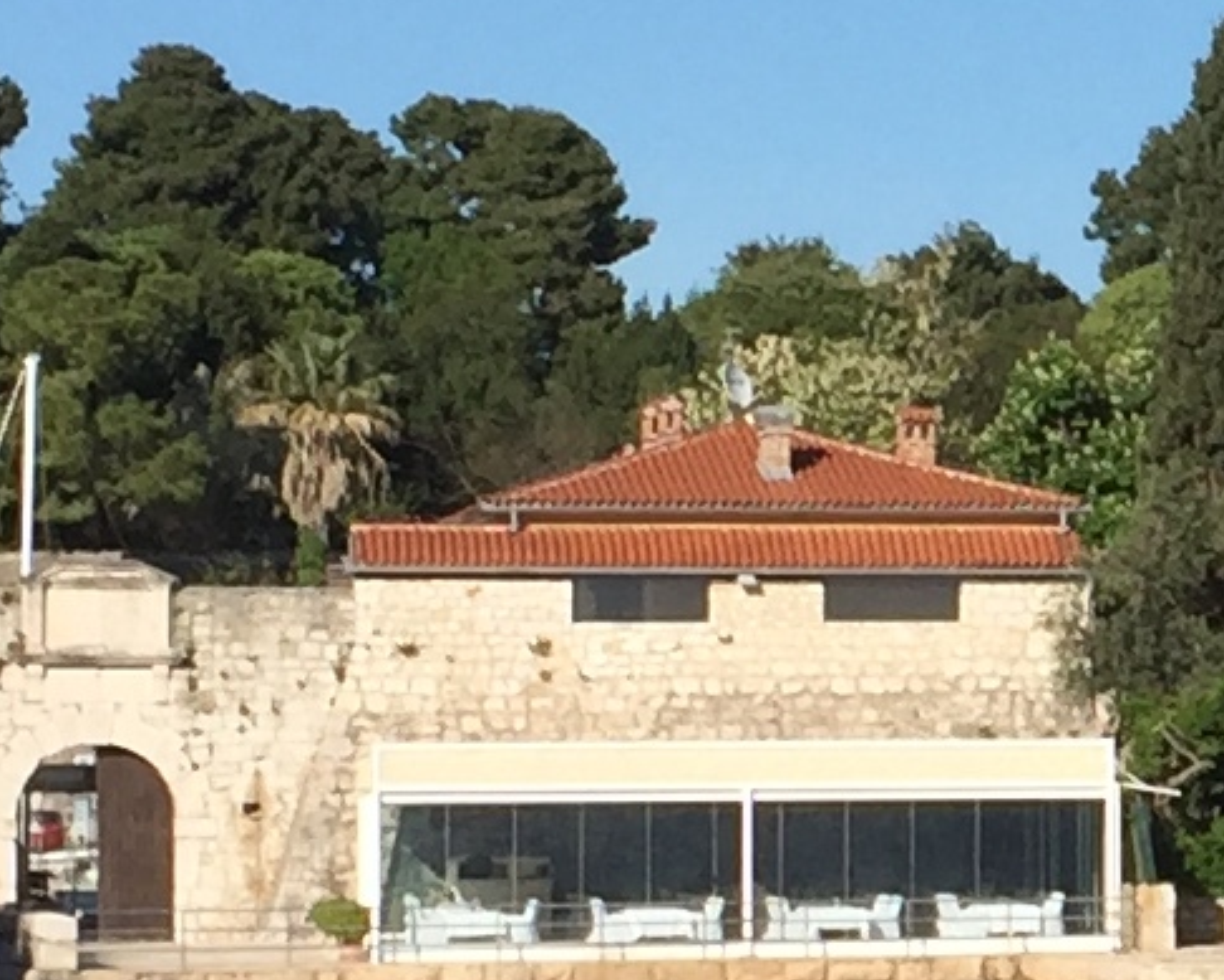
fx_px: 6884
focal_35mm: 190
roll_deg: +0.7
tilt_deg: +2.5
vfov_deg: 8.1
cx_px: 1846
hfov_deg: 9.8
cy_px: 567
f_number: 2.2
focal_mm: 4.15
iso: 32
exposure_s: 1/2326
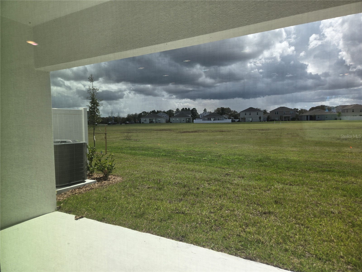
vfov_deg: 58.9
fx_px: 241
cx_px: 181
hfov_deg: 73.9
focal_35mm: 23
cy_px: 136
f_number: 1.8
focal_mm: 5.4
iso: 25
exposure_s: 1/1461
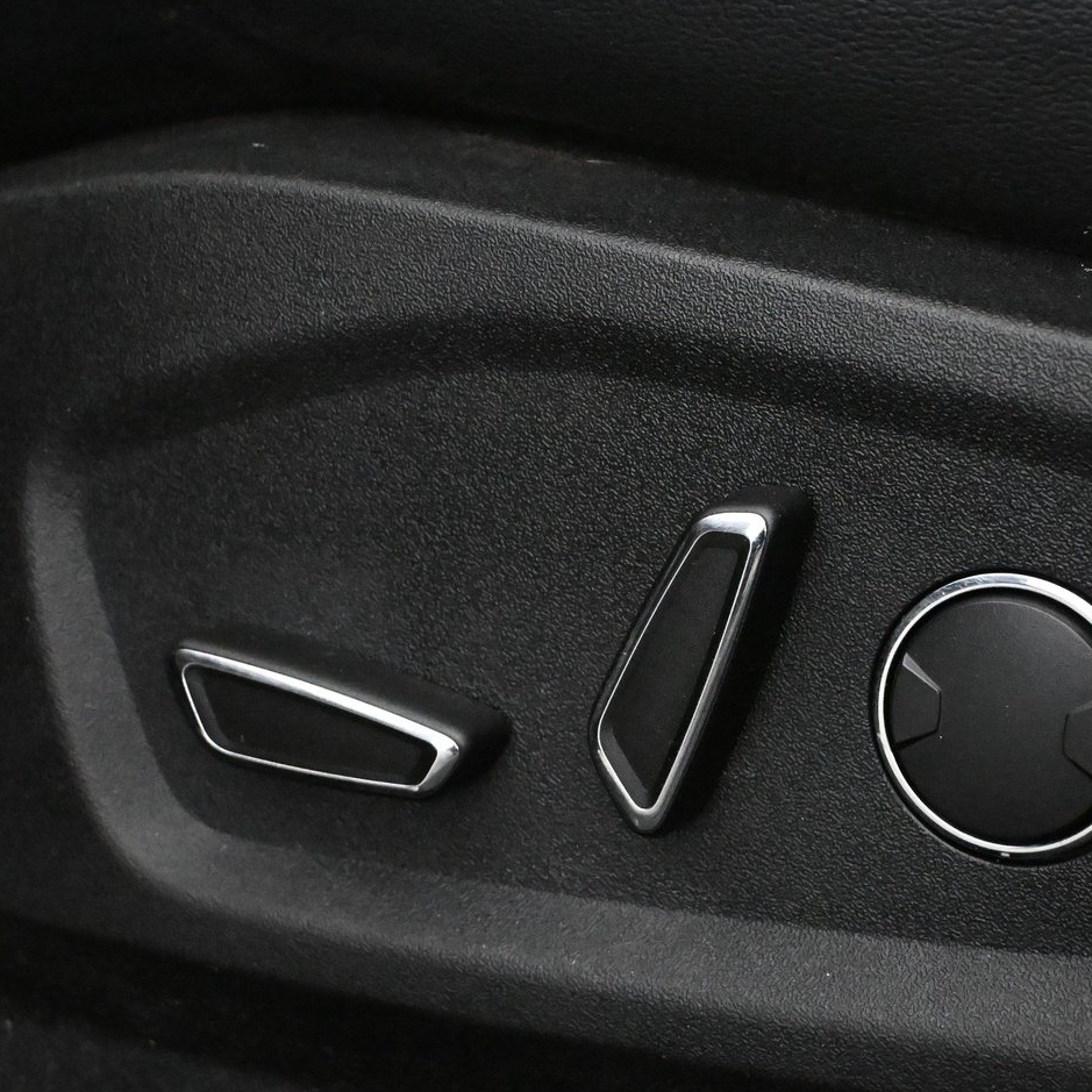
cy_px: 615
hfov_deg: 19.7
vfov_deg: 19.7
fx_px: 3141
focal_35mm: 88
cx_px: 685
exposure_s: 1/60
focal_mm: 40
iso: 12800
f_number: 5.6
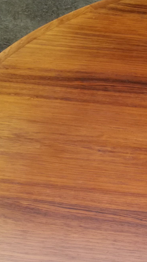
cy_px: 262
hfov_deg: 12.2
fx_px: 645
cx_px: 246
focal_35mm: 93
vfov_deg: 22.1
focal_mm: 3.79
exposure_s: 1/156
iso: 50
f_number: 2
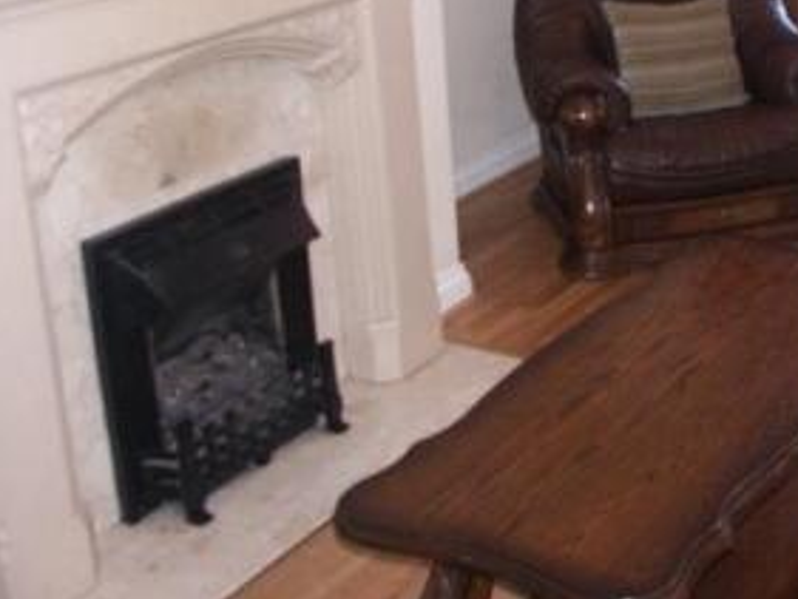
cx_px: 663
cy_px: -1
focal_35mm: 58
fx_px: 1338
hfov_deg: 32.1
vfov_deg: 24.1
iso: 200
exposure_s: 1/45
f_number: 2.8
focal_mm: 7.37
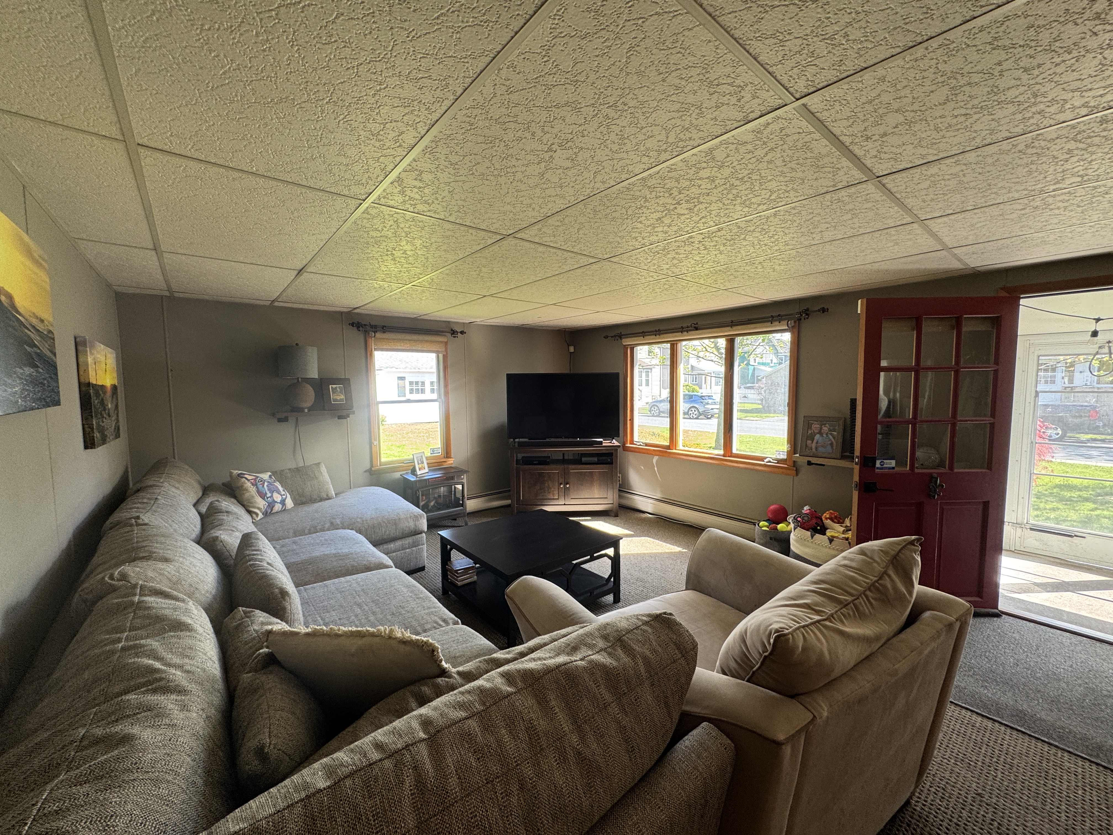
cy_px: 418
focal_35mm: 14
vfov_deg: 85.7
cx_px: 556
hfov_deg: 102.1
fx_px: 450
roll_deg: +0.7
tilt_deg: -4.3
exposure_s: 1/99
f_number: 2.2
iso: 80
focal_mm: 2.22
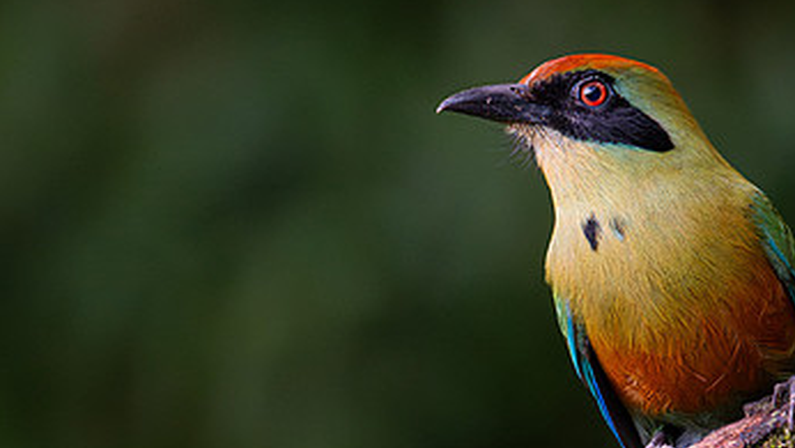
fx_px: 20963
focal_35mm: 994
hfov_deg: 2.2
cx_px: 326
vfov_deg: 1.2
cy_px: 452
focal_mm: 400
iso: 6400
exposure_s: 1/500
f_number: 4.5
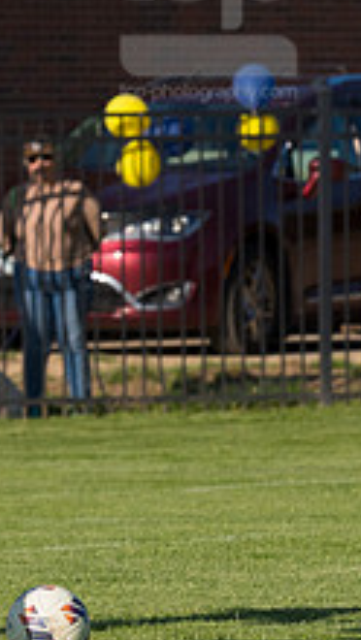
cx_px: -204
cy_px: 399
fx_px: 13695
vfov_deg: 2.7
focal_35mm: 806
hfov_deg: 1.5
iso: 250
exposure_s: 1/1600
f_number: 5.6
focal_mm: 195
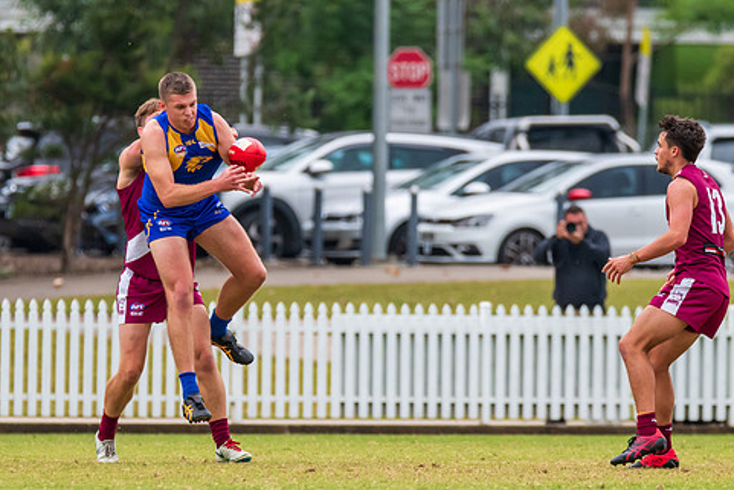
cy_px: 234
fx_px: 13705
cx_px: 306
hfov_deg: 3.1
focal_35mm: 672
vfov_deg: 2.0
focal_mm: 400
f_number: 7.1
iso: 1000
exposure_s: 1/1250
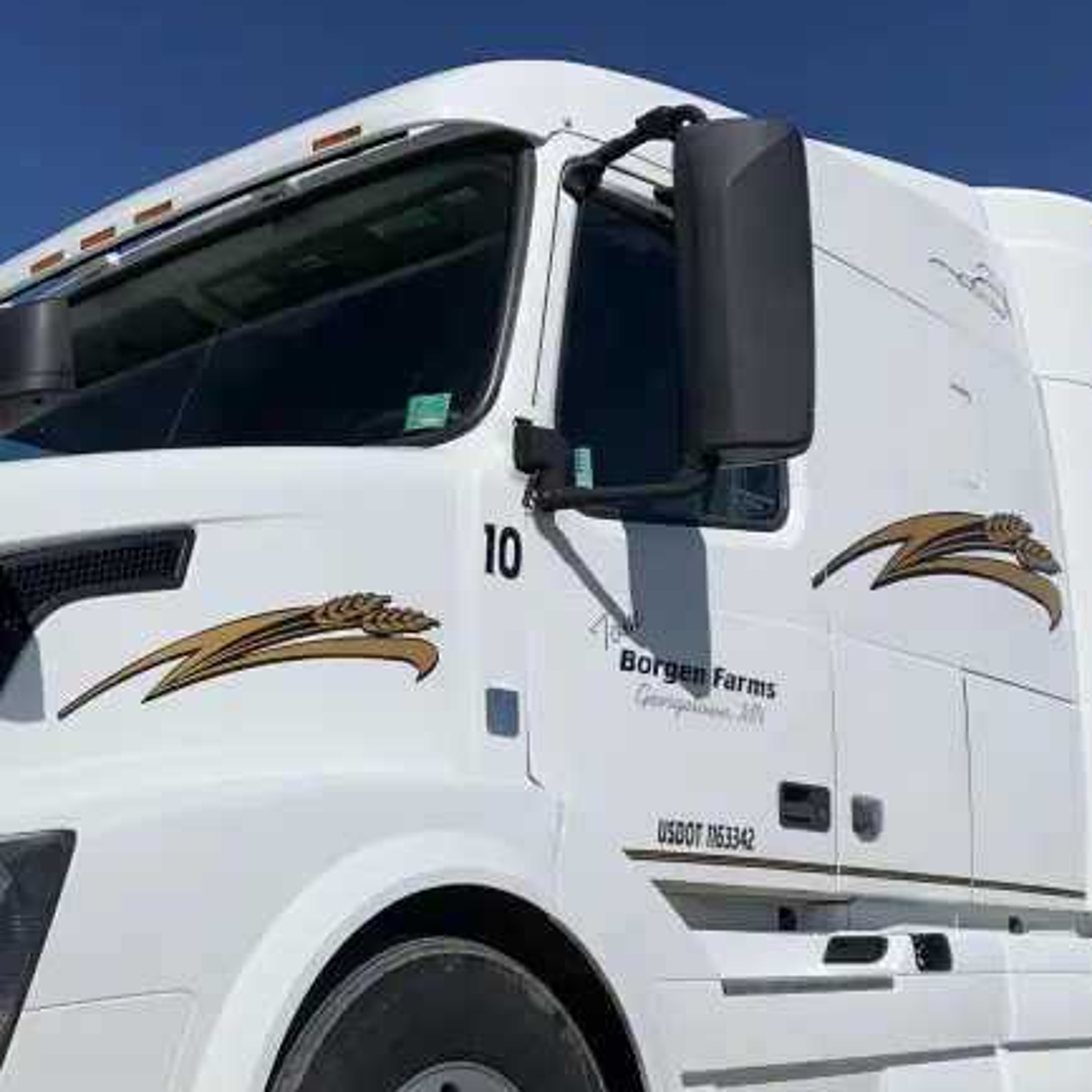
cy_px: 893
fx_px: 1820
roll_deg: +0.5
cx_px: 282
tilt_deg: -0.2
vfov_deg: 32.4
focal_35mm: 51
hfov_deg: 32.8
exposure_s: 1/7407
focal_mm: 4.25
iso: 25
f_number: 1.8
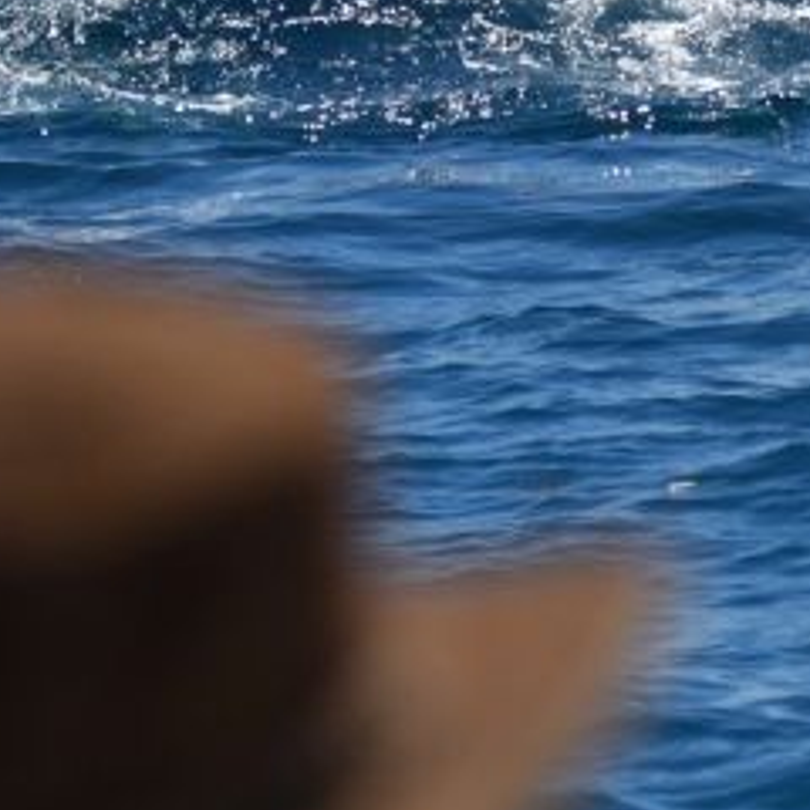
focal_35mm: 495
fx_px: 13104
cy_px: 359
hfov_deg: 3.5
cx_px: 756
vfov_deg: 3.5
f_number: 5.3
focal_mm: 175
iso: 560
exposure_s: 1/8000
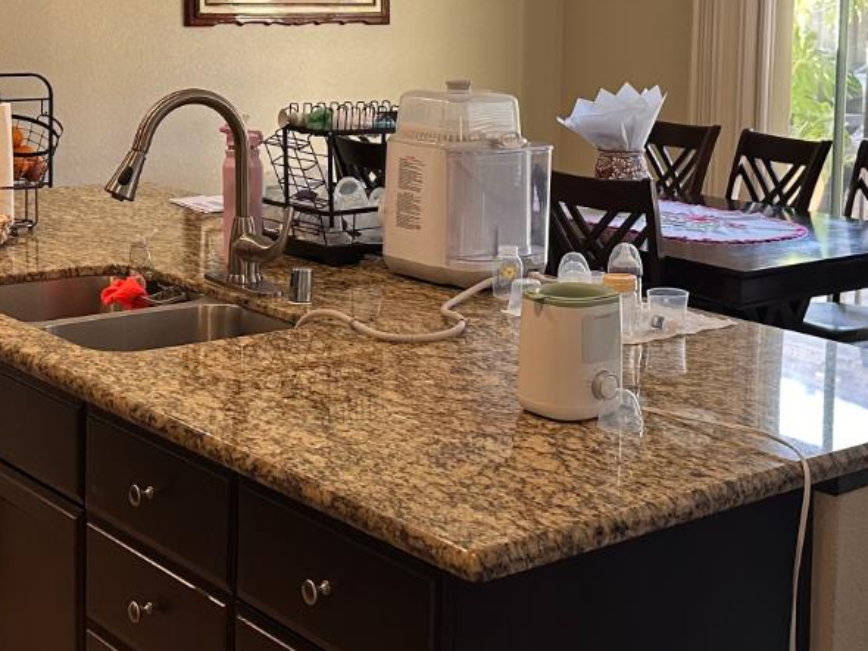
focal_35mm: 61
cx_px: 530
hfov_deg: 31.6
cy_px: 159
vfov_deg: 23.8
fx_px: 1530
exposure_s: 1/60
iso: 160
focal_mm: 6.86
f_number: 1.78
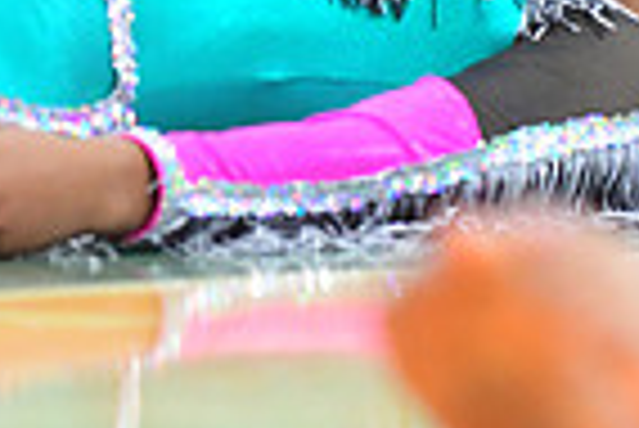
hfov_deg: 1.7
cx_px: 801
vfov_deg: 1.1
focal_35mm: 1224
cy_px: -237
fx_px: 21748
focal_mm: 300
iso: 6400
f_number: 3.2
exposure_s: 1/1000
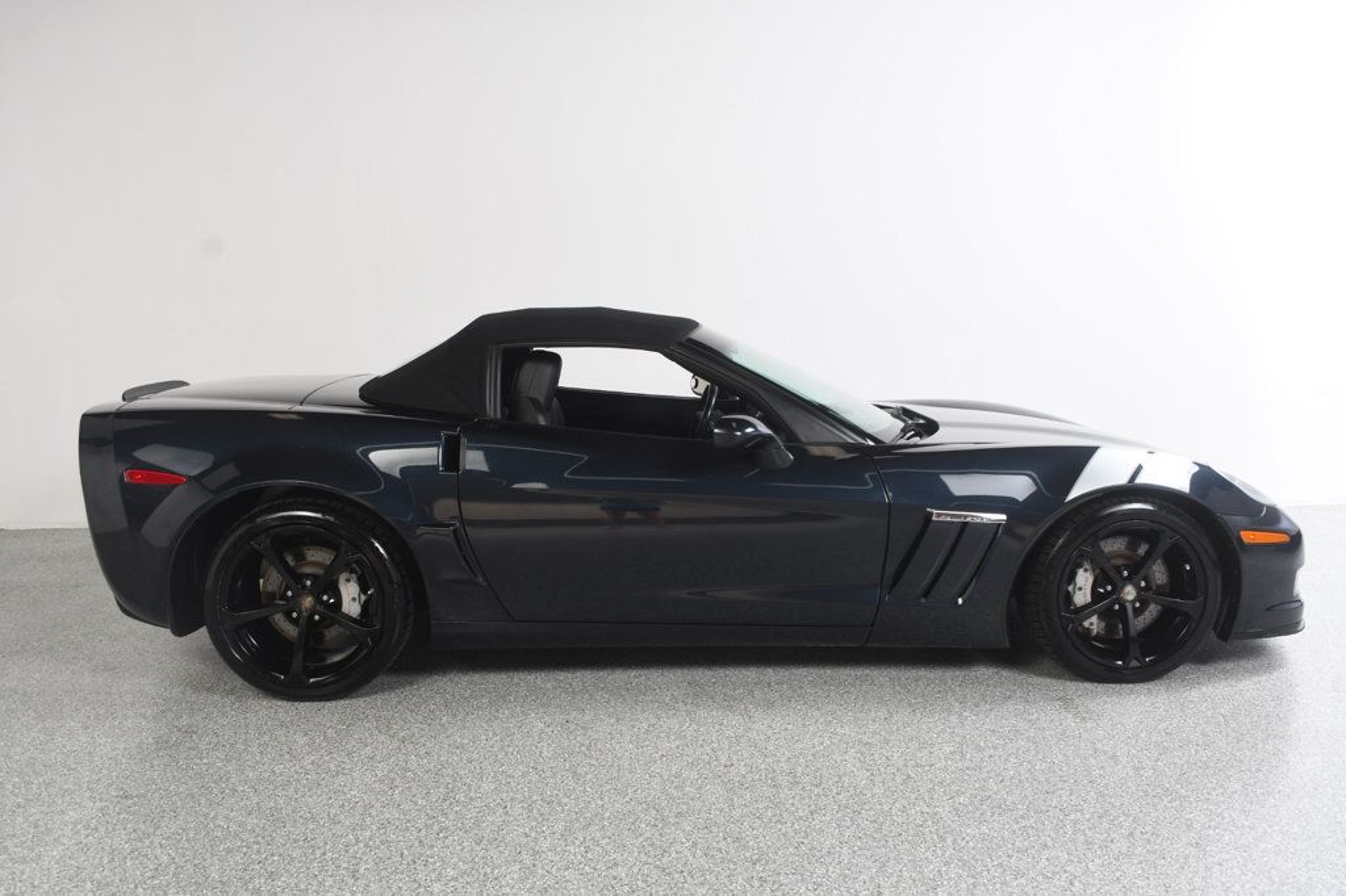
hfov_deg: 61.9
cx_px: 673
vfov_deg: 43.6
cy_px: 448
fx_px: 1121
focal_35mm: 30
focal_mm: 20
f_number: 7.1
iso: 100
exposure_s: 1/160
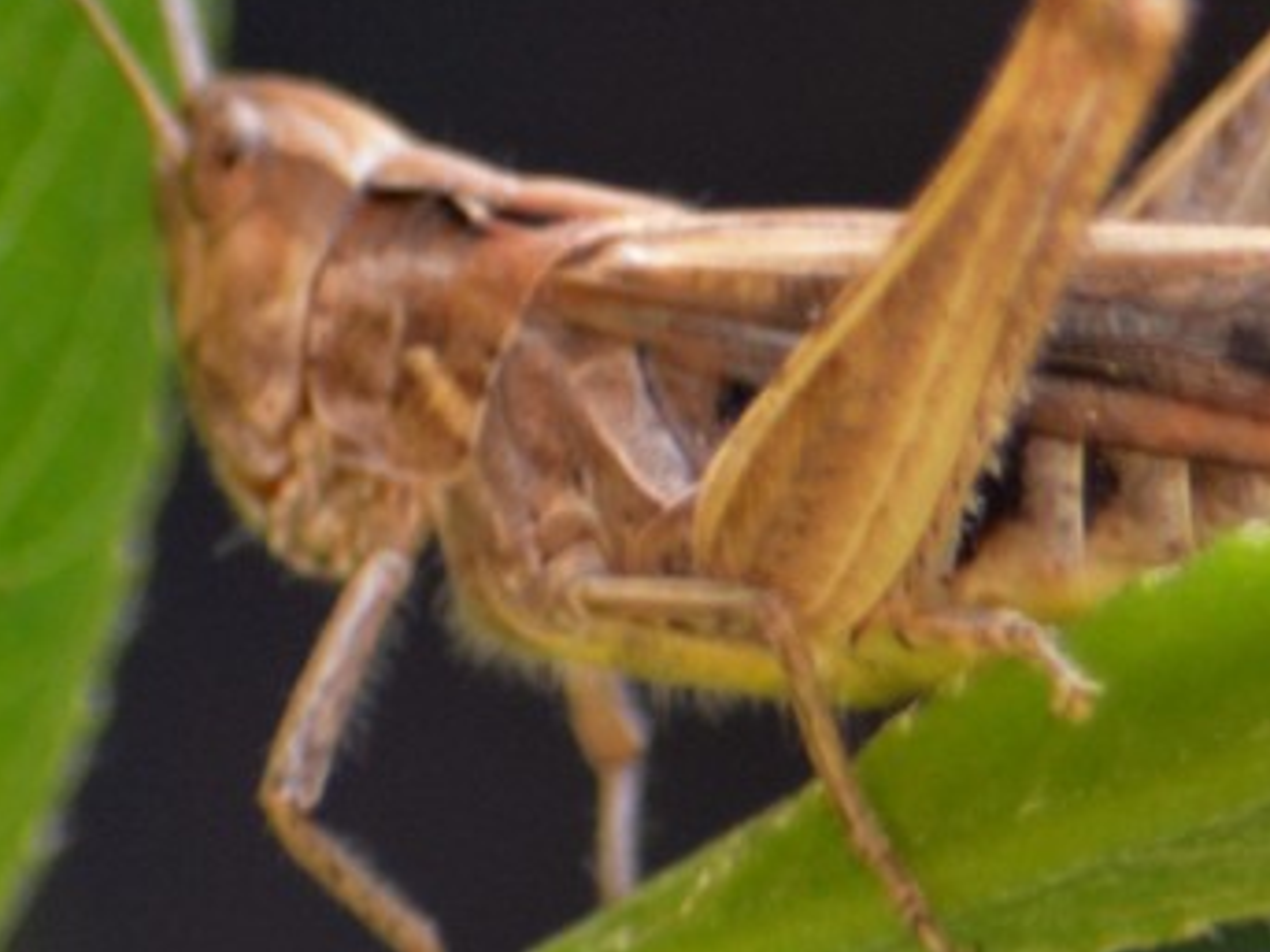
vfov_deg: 1.4
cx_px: 800
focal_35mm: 1091
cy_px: 185
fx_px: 40013
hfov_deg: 1.8
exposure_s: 1/125
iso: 640
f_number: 5.6
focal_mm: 270
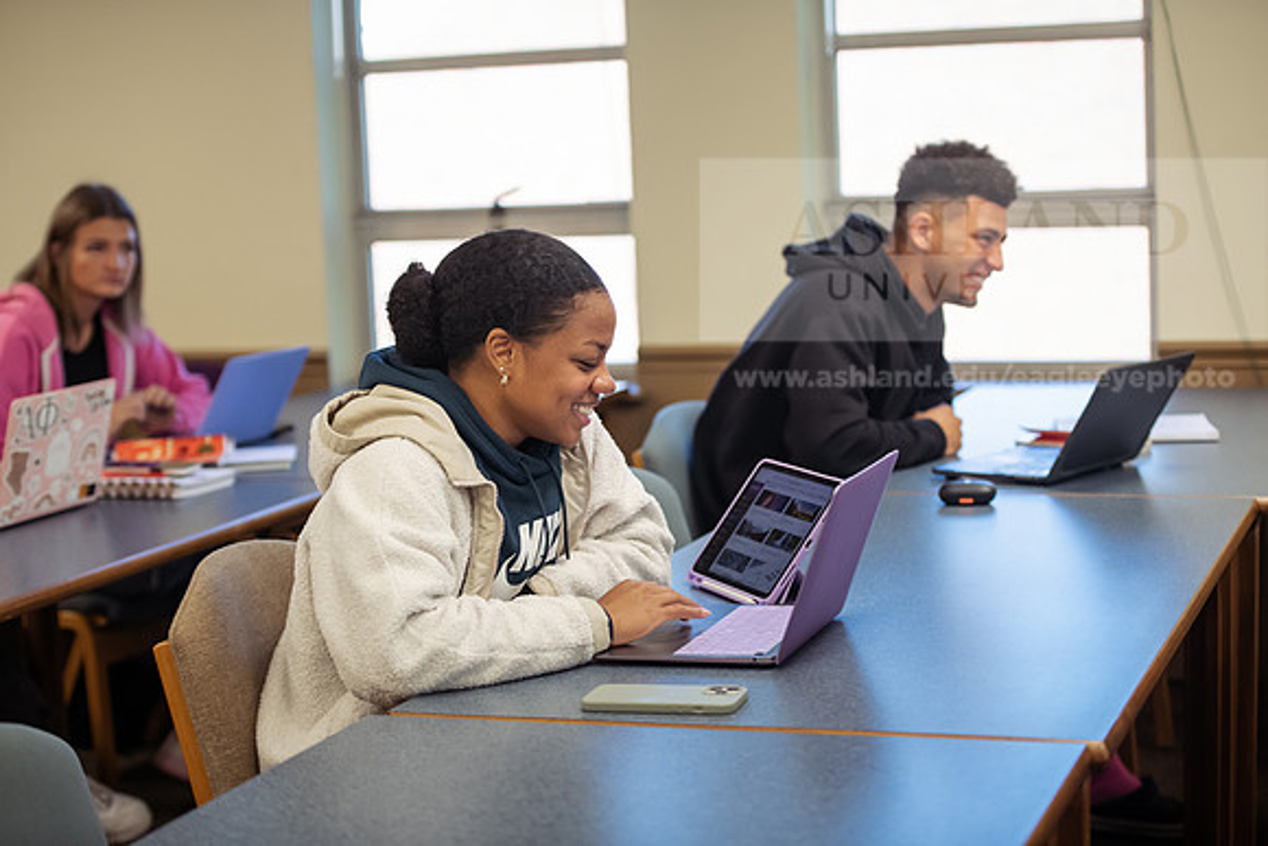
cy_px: 423
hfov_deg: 28.8
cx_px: 634
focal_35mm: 70
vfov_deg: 19.5
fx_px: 2466
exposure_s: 1/200
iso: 1250
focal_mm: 70
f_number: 2.8
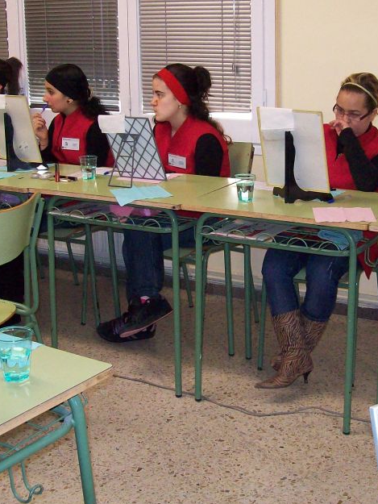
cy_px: 205
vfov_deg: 32.6
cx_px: 197
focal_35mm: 59
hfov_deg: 24.8
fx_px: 859
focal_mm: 6
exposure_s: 1/64
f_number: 2.7
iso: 200
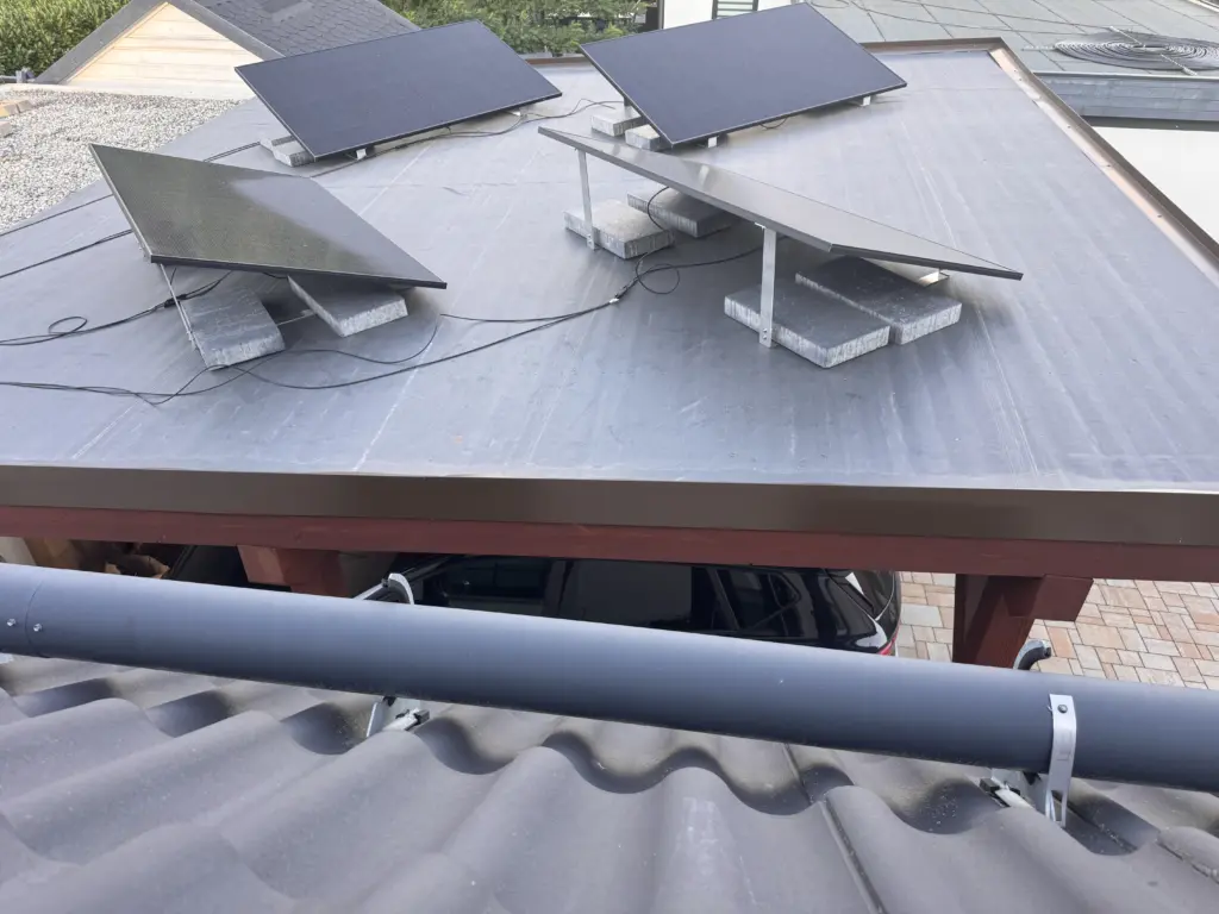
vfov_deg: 56.8
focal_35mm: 24
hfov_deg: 71.6
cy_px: 457
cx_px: 610
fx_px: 845
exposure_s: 1/147
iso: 64
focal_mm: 6.76
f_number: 1.78
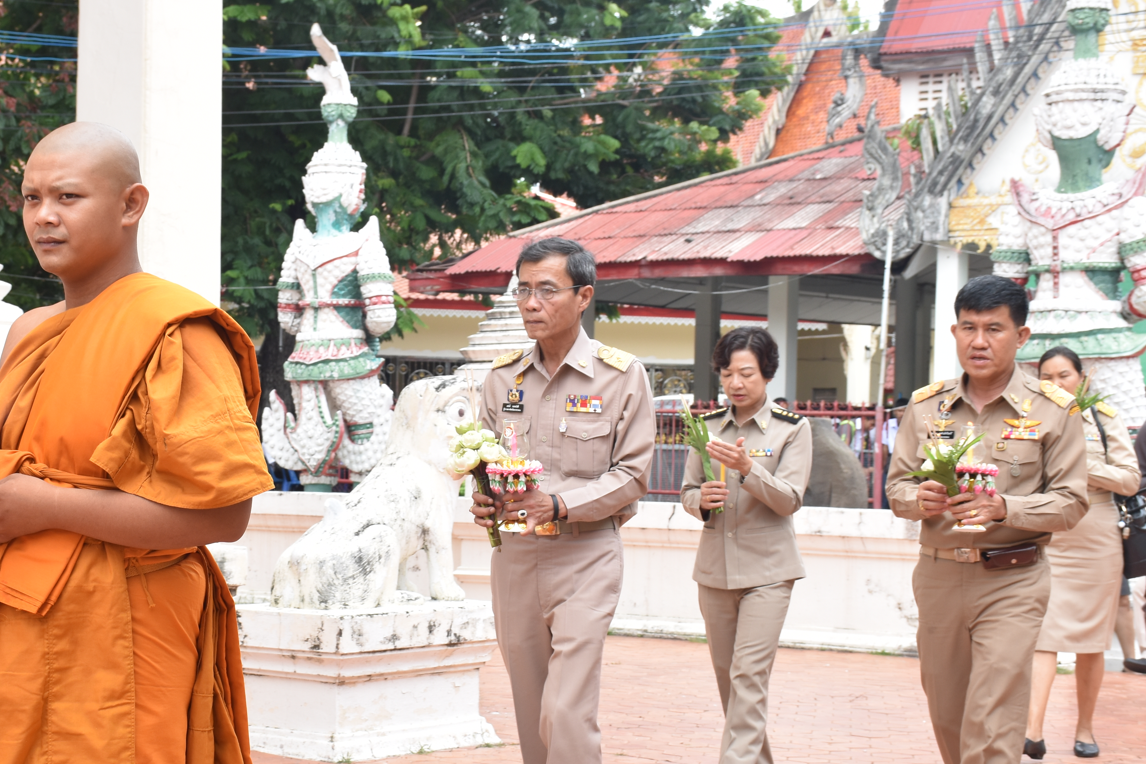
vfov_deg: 17.5
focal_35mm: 78
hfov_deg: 25.9
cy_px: 449
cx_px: 398
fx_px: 2483
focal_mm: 32
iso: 200
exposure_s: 1/250
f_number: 8
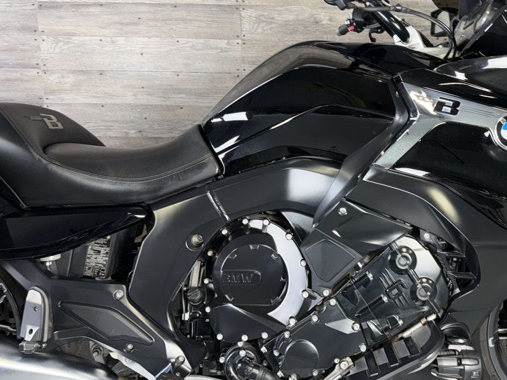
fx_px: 498
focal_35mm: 34
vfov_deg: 41.3
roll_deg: -0.9
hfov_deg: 52.7
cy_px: 128
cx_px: 347
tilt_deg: -6.9
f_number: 1.78
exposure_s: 1/25
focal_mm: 6.76
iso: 64
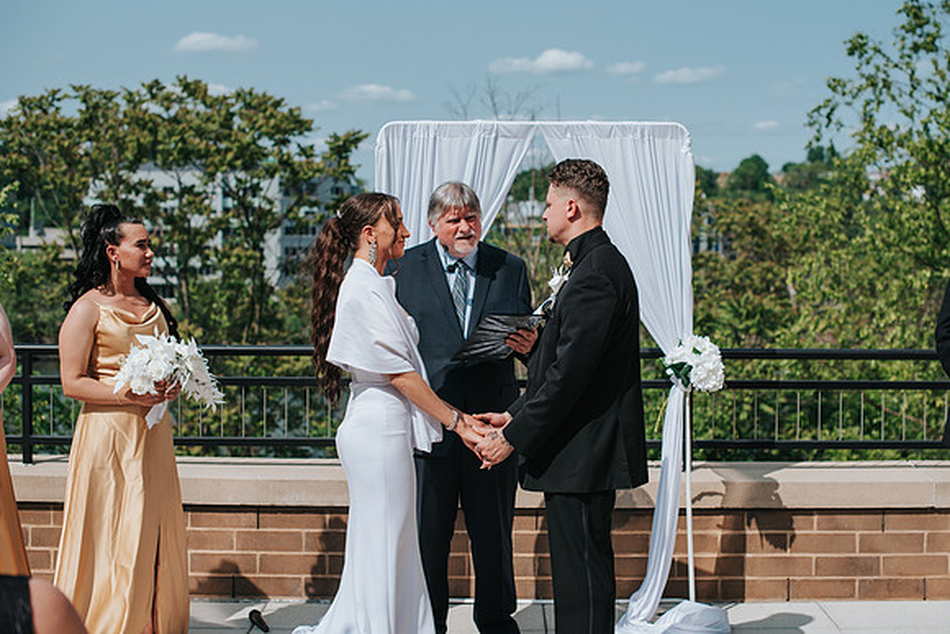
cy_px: 286
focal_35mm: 56
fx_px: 1470
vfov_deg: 24.3
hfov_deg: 35.8
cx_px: 524
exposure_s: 1/2000
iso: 100
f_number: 3.2
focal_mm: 50
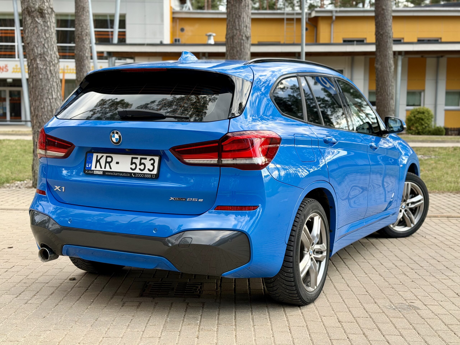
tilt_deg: -2.3
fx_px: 638
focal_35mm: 48
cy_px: 172
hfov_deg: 39.7
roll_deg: -1.0
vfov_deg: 30.3
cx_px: 230
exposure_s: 1/331
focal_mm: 6.76
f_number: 1.78
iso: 64
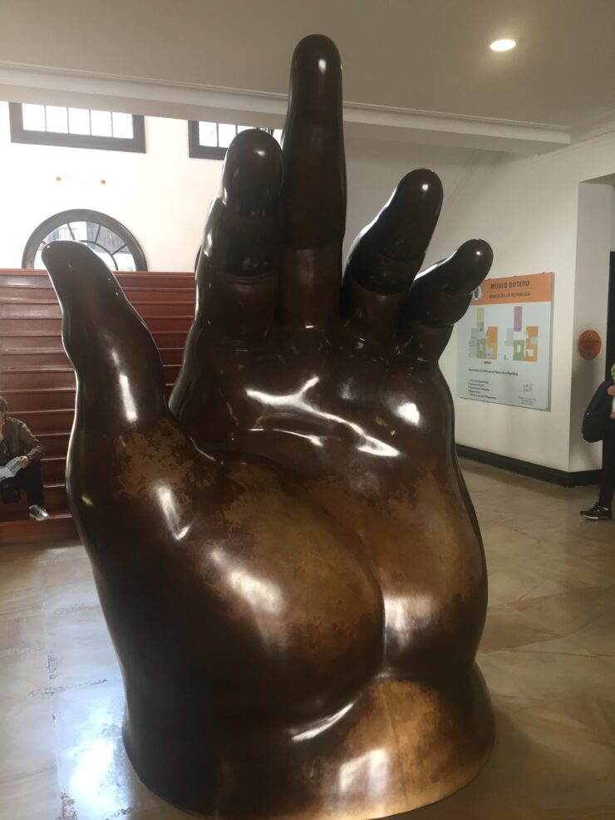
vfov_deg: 61.7
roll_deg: +1.1
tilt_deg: -5.4
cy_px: 410
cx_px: 308
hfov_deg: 48.2
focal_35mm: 29
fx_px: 687
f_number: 2.2
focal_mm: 4.15
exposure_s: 1/40
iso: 32
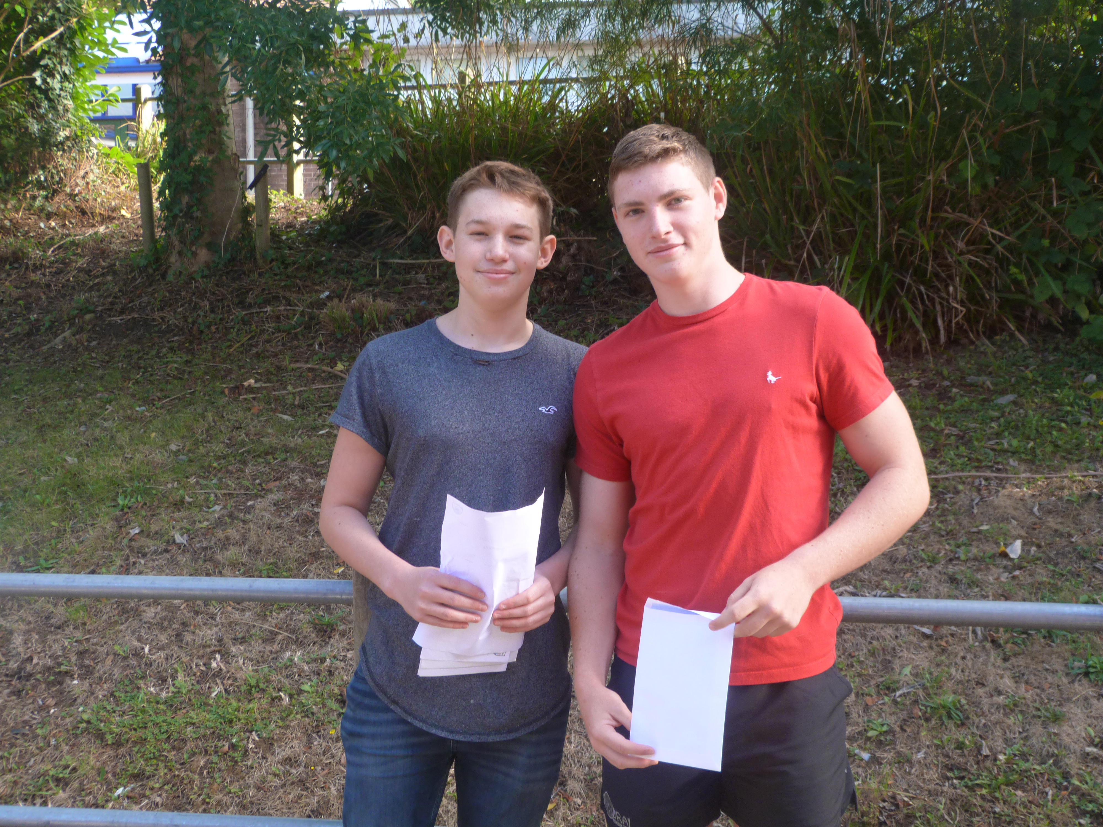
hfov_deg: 42.9
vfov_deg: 32.9
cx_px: 552
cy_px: 414
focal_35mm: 44
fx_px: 1402
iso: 100
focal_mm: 7.9
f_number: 3.2
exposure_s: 1/80
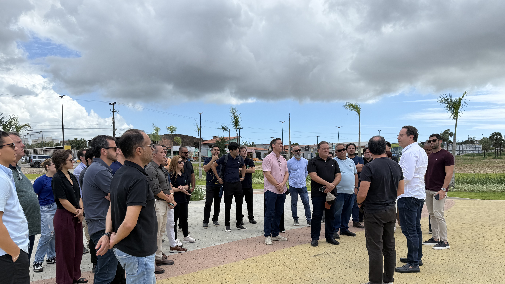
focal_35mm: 27
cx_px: 245
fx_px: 362
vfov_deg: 42.5
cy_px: 183
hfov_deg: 69.8
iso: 80
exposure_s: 1/3953
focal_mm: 6.76
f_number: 1.78
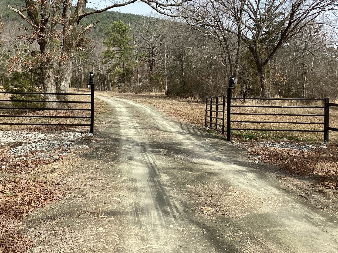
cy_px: 92
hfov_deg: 45.2
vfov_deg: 34.9
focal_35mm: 41
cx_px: 119
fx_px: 400
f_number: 2.4
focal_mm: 3.3
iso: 25
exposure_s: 1/981
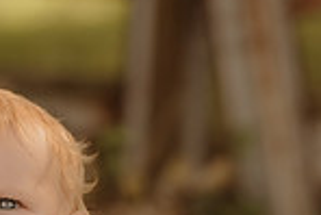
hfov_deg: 6.2
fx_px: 2972
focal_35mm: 333
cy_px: 405
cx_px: -48
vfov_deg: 4.1
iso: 250
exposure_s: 1/1250
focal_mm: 85
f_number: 2
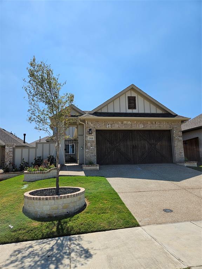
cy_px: 134
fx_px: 179
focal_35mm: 23
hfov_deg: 58.9
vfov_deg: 73.9
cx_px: 101
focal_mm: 5.4
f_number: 1.8
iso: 25
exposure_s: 1/3134
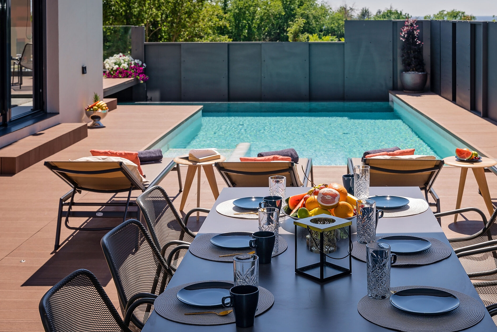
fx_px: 731
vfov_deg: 25.5
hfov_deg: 37.2
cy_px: 156
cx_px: 330
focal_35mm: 53
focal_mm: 39.7
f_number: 8
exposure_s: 1/160
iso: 100
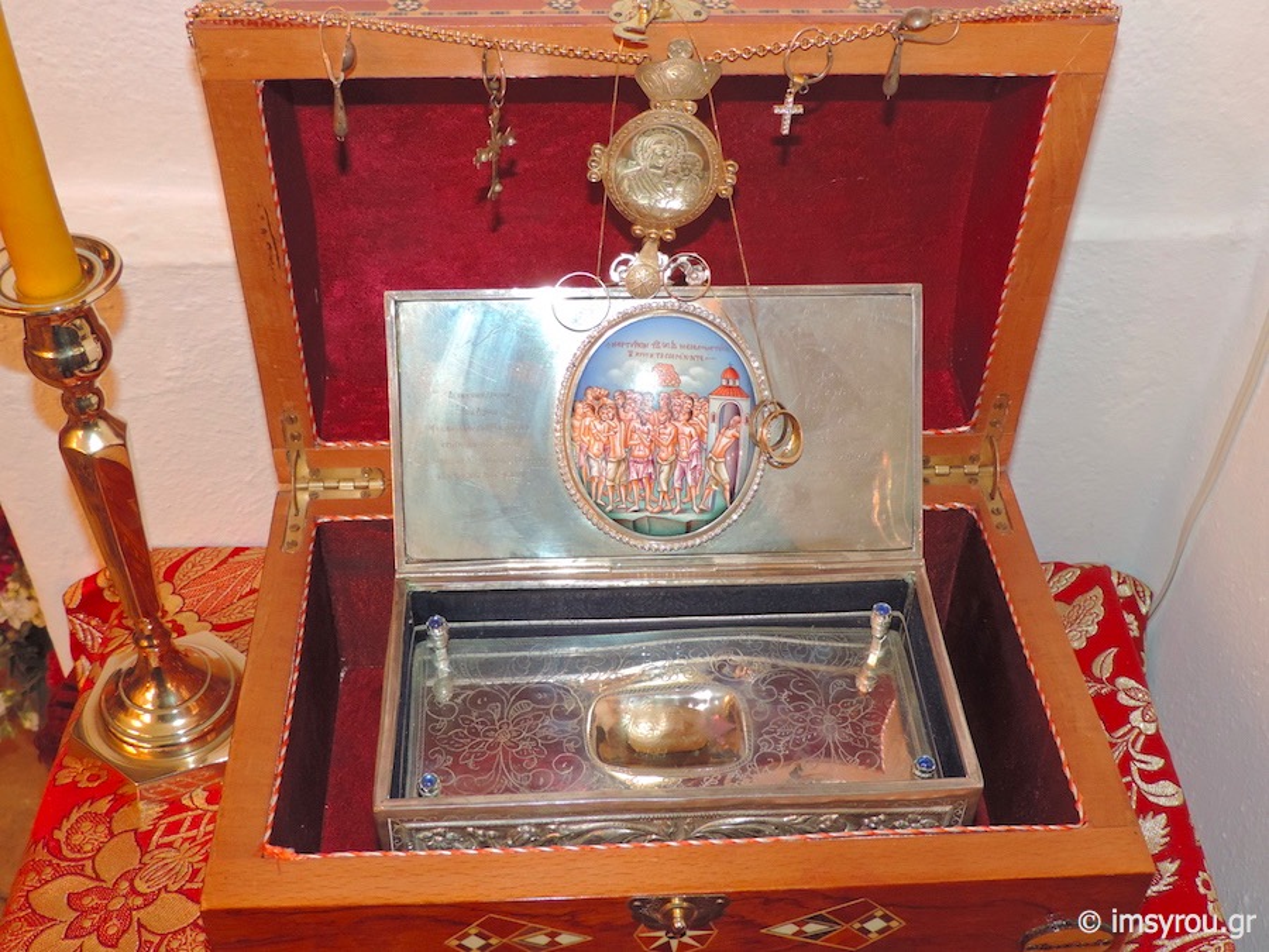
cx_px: 634
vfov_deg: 36.0
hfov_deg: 46.8
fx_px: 1466
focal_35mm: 40
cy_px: 476
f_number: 3.3
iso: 400
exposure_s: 1/30
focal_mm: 7.1
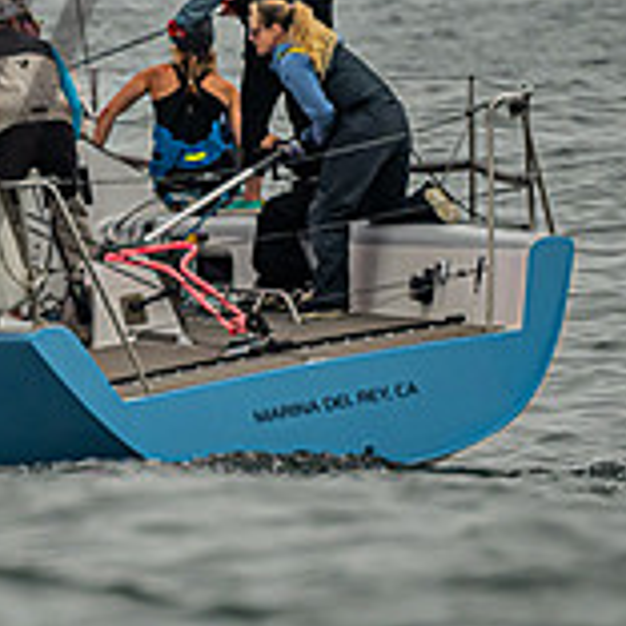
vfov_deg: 1.1
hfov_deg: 1.1
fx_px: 32879
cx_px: -90
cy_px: 150
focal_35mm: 1607
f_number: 5.6
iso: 280
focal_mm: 400
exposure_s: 1/4000
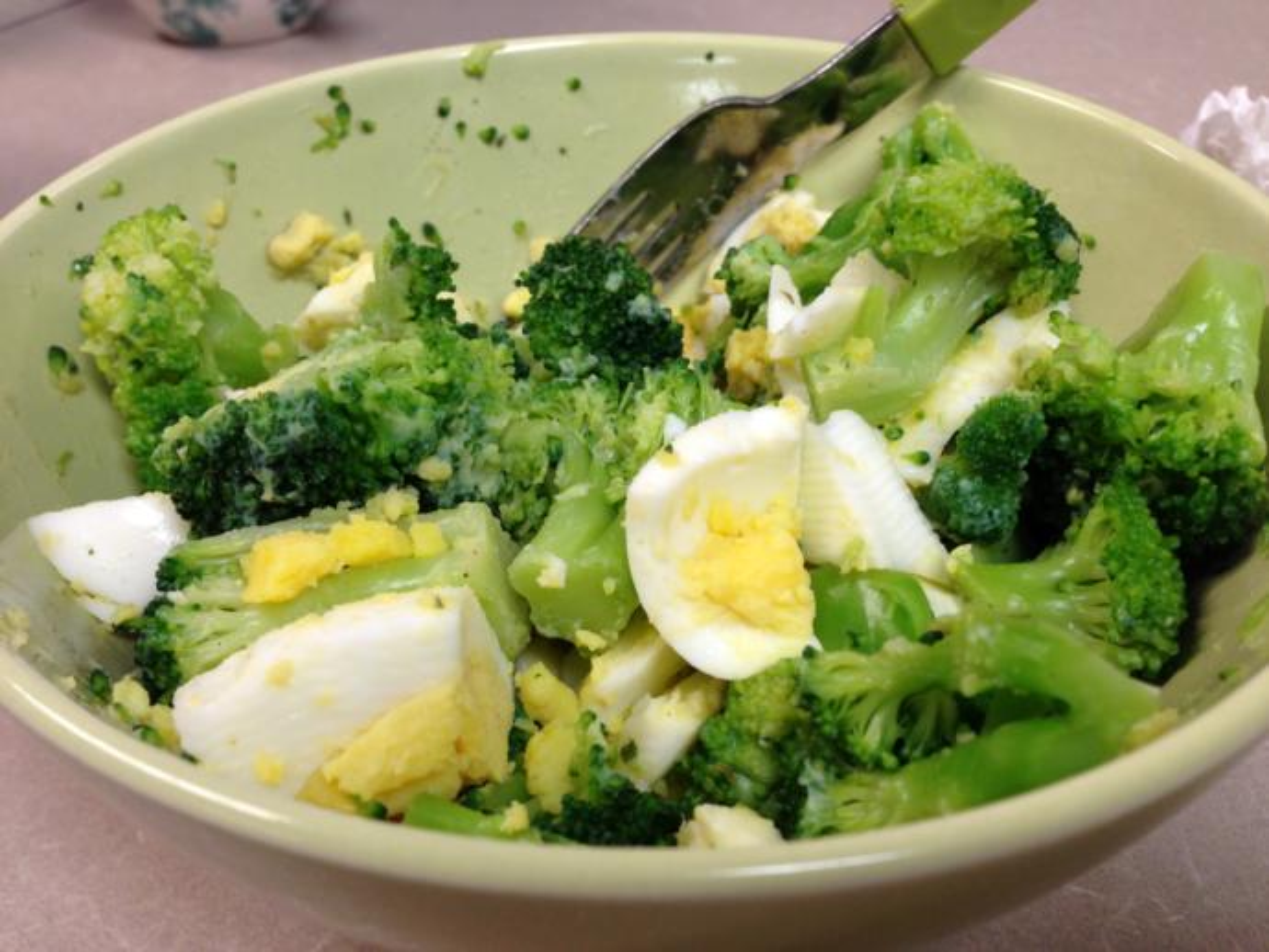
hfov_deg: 55.3
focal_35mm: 33
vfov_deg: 43.0
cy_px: 476
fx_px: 1210
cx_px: 634
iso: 64
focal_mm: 4.13
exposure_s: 1/20
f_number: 2.4
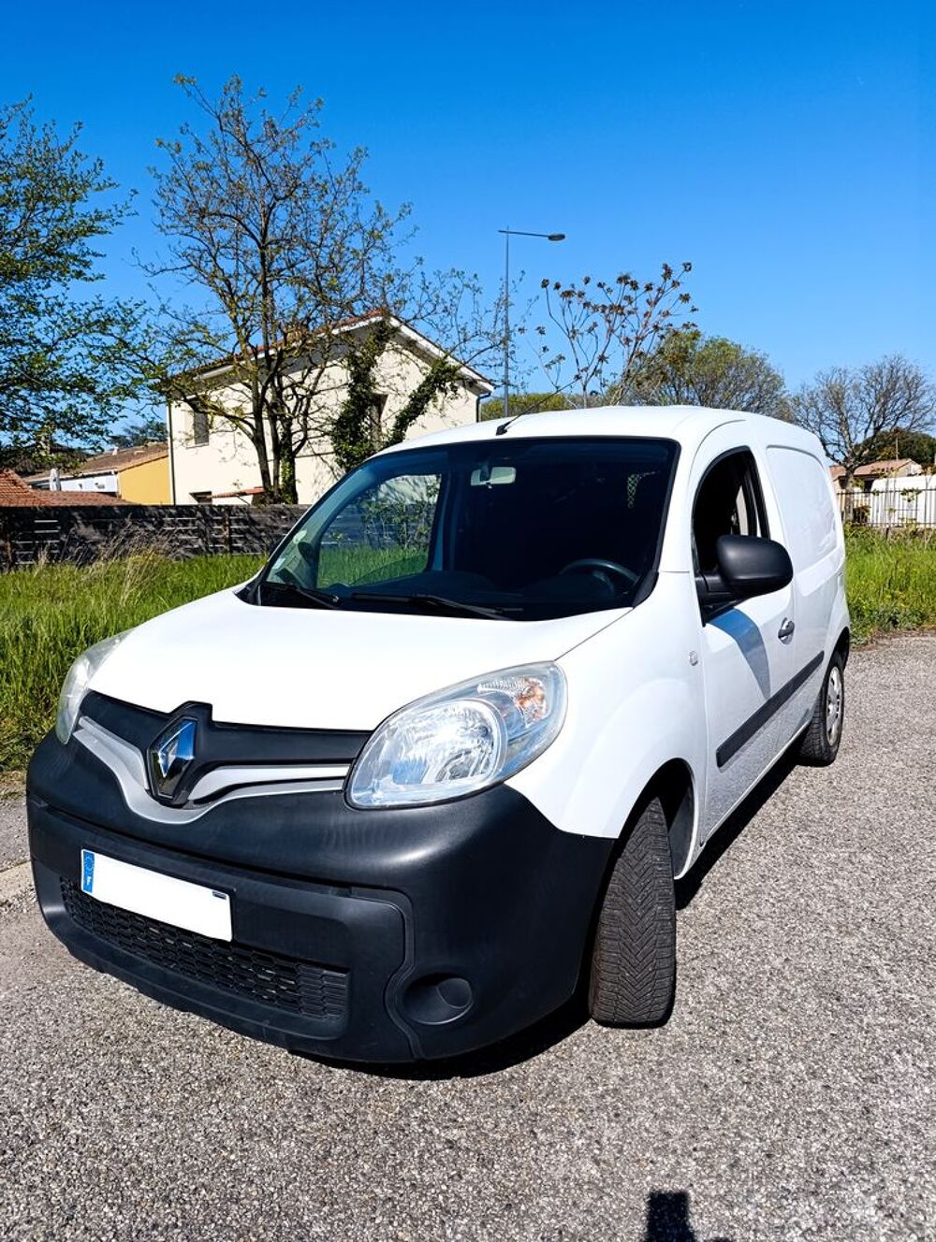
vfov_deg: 73.8
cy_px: 621
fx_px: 827
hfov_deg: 59.0
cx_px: 468
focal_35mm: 23
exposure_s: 1/843
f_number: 1.6
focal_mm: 6.14
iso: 50
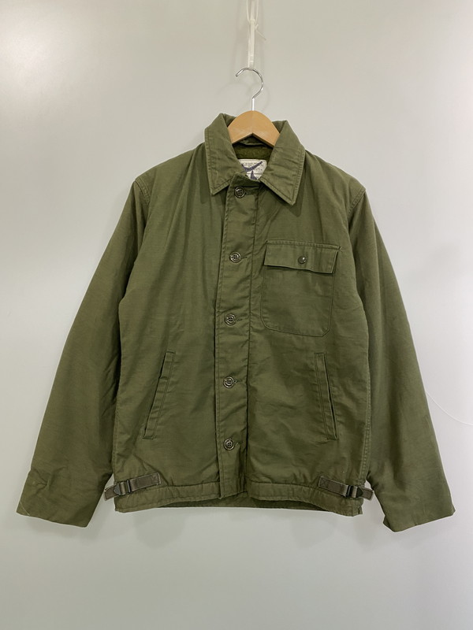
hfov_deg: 53.1
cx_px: 236
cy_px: 315
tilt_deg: -18.3
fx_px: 474
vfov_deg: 67.3
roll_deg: -1.6
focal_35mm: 26
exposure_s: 1/50
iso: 125
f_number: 1.8
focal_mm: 4.25
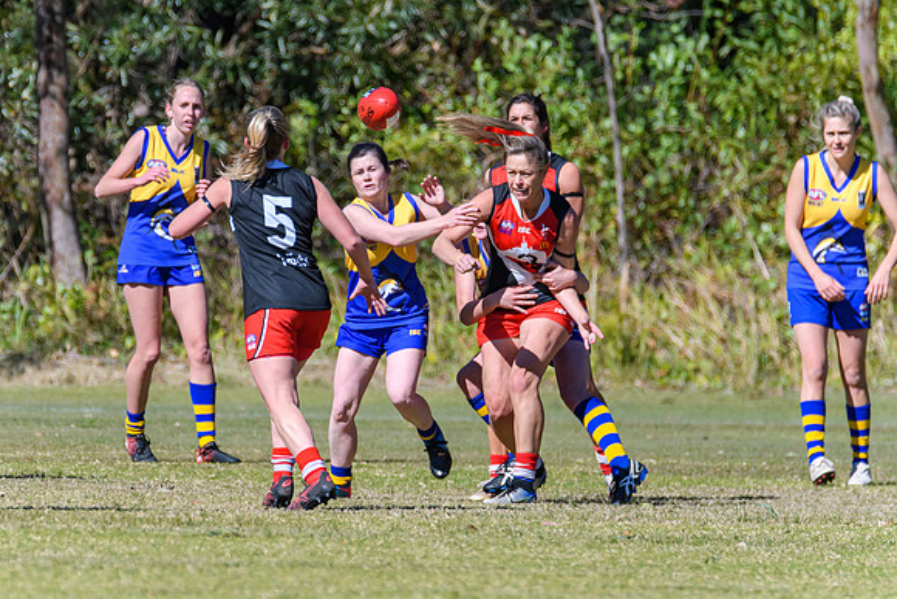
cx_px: 387
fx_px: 25502
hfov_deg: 2.0
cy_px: 341
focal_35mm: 1023
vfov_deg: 1.3
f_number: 8
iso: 800
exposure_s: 1/4000
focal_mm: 600
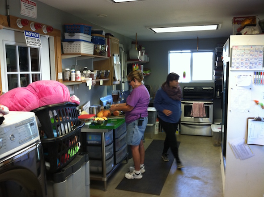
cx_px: 132
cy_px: 98
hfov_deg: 52.7
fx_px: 267
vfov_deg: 40.6
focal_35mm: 35
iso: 80
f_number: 2.8
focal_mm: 3.85
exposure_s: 1/15
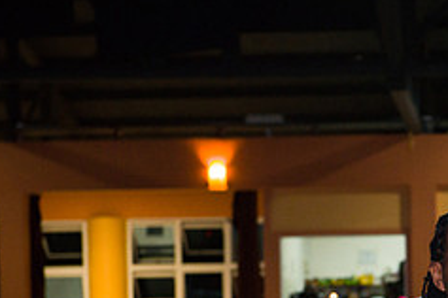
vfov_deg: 8.0
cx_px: 491
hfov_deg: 11.8
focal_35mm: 171
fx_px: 2128
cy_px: 357
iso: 4000
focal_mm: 70
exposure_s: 1/160
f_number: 5
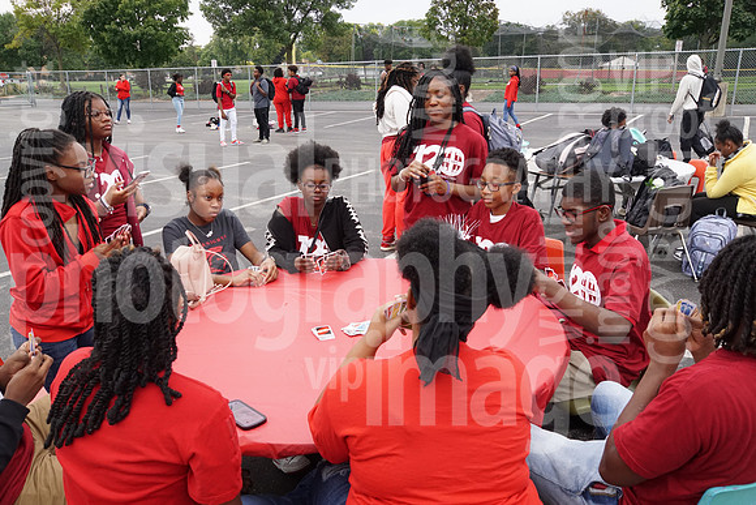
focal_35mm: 30
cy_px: 252
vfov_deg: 43.6
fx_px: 630
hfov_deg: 61.9
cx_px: 378
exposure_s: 1/400
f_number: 8
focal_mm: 20
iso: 1000
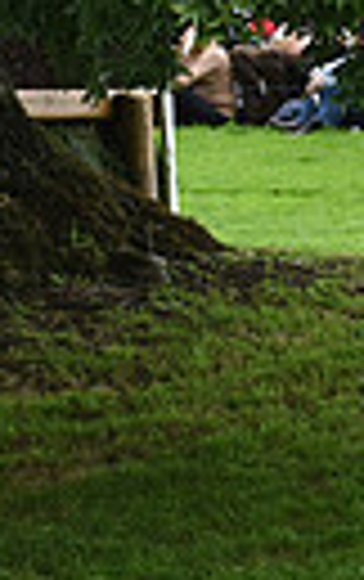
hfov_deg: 2.4
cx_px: 1025
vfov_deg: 3.8
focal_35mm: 548
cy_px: 488
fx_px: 8669
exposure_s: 1/1000
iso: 2000
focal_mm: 120
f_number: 5.6
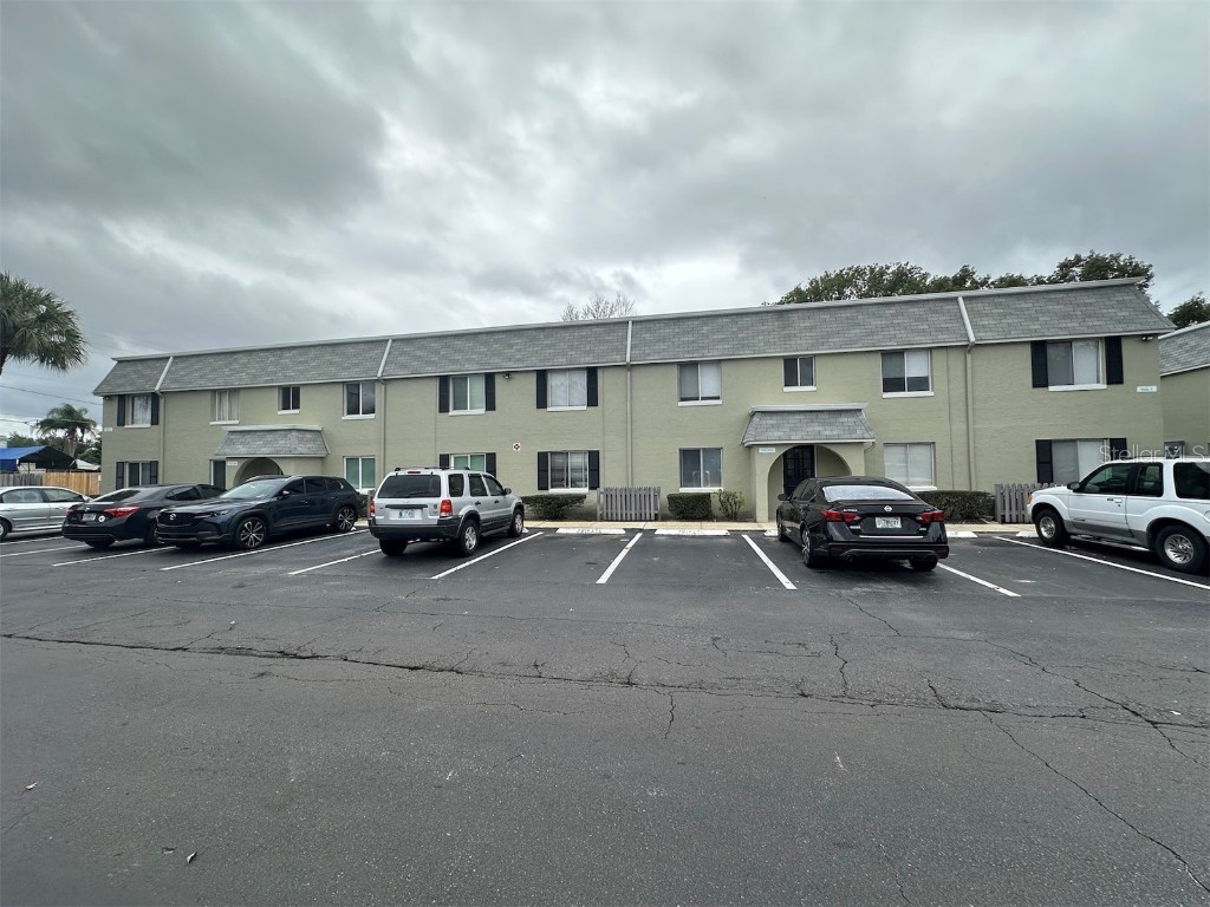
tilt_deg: +2.6
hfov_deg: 102.1
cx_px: 605
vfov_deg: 85.7
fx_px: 489
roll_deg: +0.5
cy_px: 454
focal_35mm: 14
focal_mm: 2.22
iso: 40
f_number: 2.2
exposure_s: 1/443
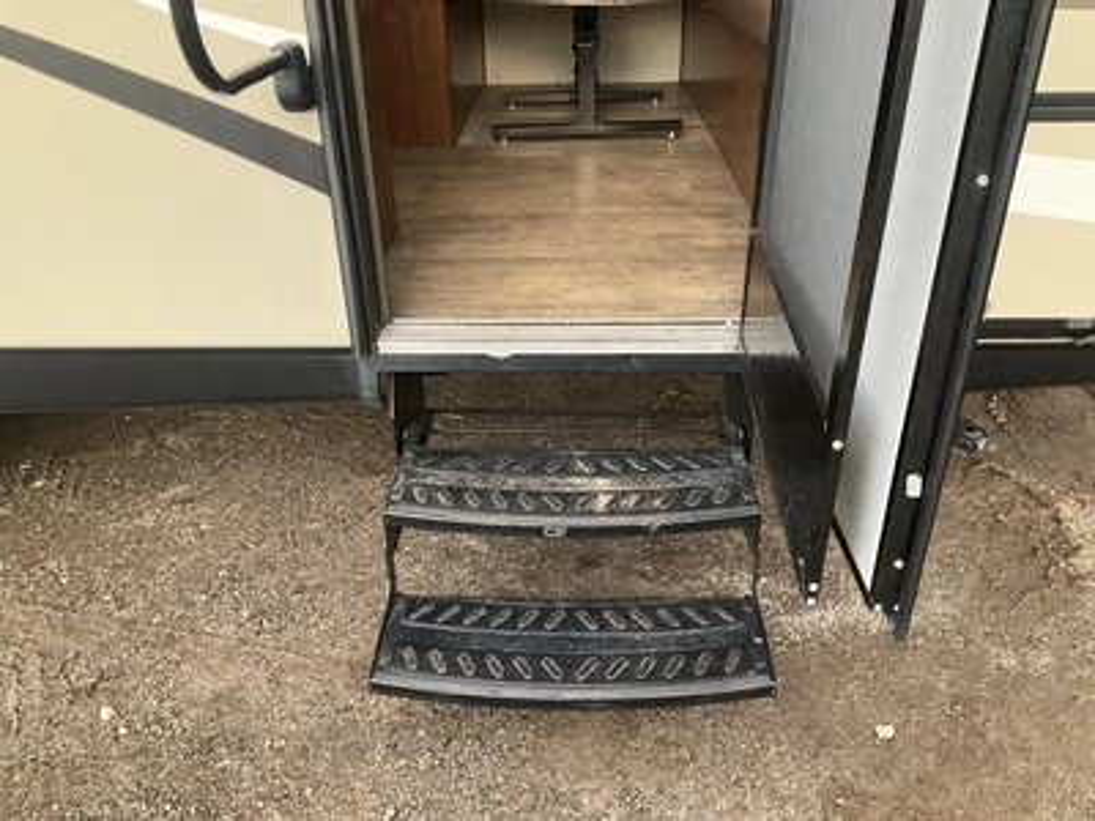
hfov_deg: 61.7
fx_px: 917
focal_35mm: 29
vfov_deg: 48.2
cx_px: 548
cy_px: 410
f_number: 1.8
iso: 64
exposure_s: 1/121
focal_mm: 3
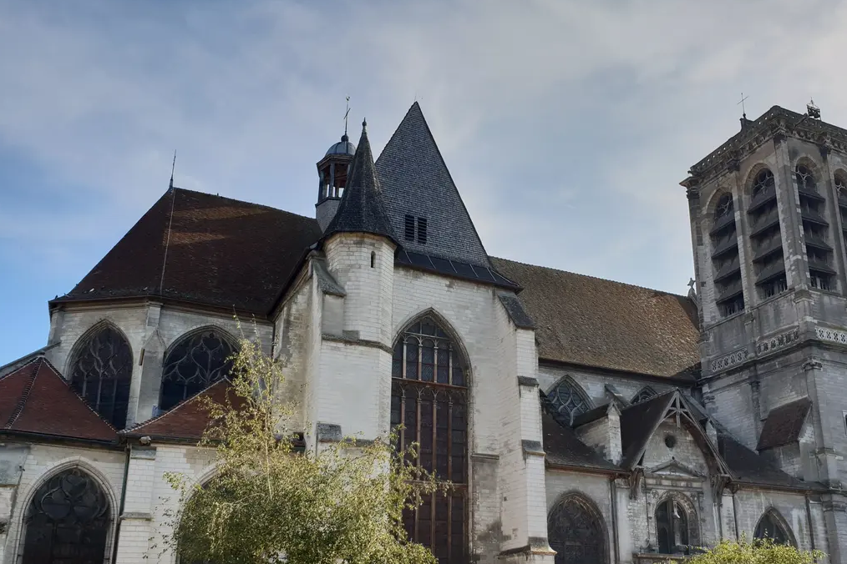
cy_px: 351
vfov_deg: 40.8
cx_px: 453
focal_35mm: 32
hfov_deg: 58.7
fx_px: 753
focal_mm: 4.3
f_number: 2.4
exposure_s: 1/810
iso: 50
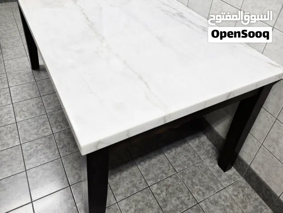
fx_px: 188
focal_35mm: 23
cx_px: 142
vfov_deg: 58.9
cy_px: 106
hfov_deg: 73.9
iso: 64
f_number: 1.7
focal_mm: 6.3
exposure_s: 1/182
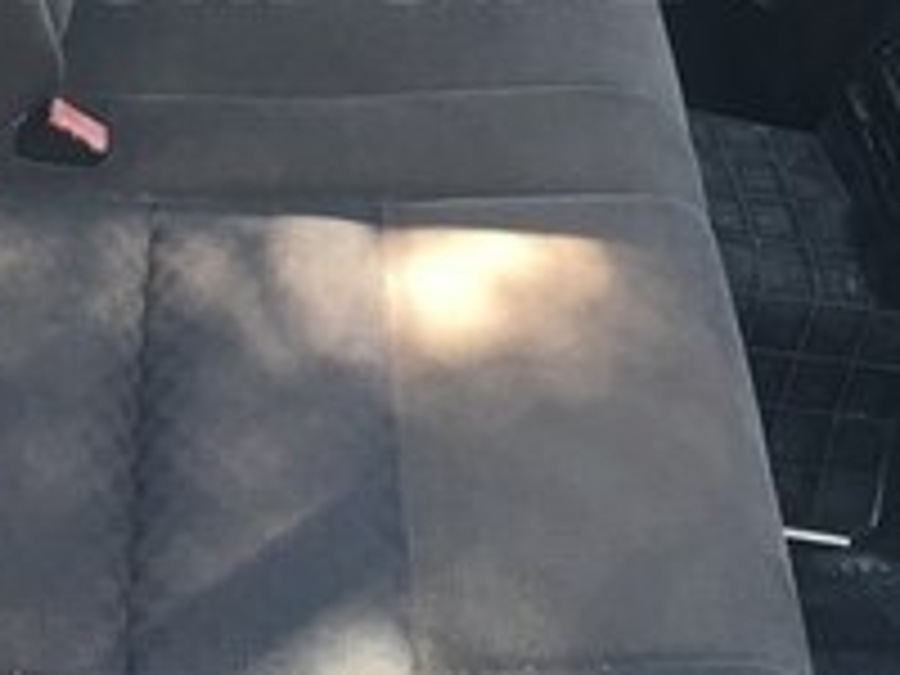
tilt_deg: -32.4
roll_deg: -23.2
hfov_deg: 26.9
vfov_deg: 19.6
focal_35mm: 72
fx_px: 1872
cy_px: -50
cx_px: 338
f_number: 2.2
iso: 32
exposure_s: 1/33
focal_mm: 4.15
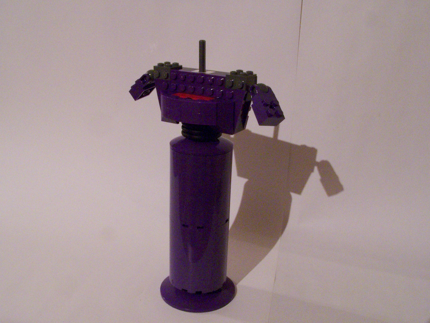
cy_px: 162
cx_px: 215
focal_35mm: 38
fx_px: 472
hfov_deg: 49.0
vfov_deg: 37.7
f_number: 7.1
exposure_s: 1/4
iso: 400
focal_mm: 6.3
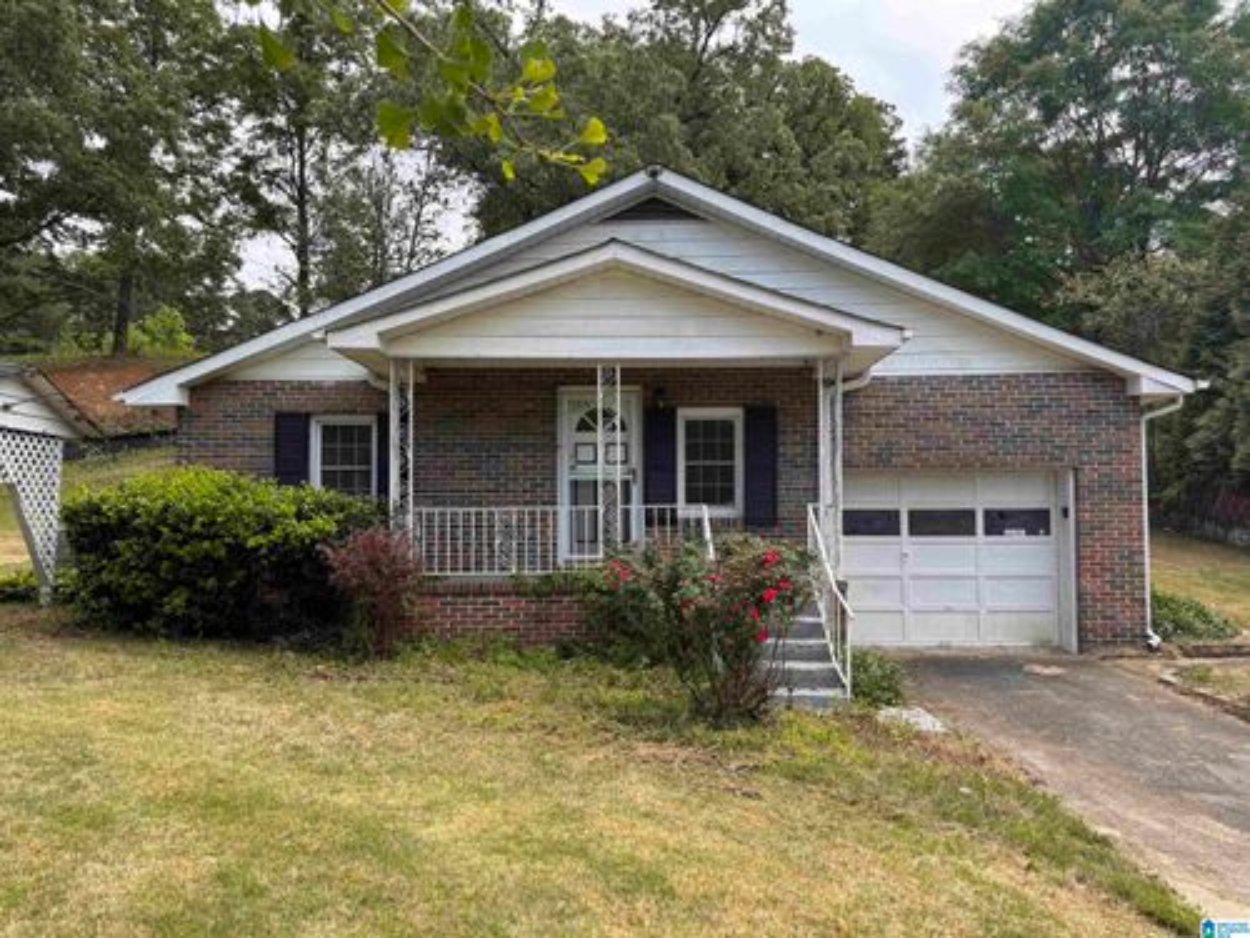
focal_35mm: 24
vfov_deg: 56.8
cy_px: 469
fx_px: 867
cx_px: 625
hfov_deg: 71.6
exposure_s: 1/1818
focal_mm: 6.76
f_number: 1.78
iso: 80
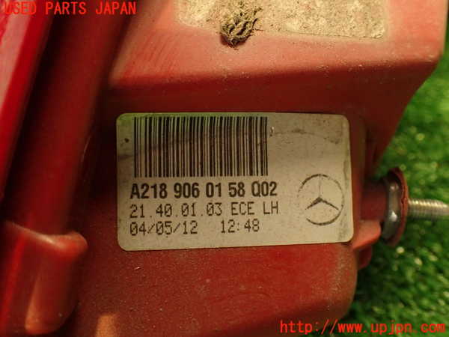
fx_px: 415
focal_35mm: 32
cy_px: 168
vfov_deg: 44.2
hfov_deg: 56.8
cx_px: 224
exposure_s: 1/30
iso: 640
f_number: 2.4
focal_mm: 5.79
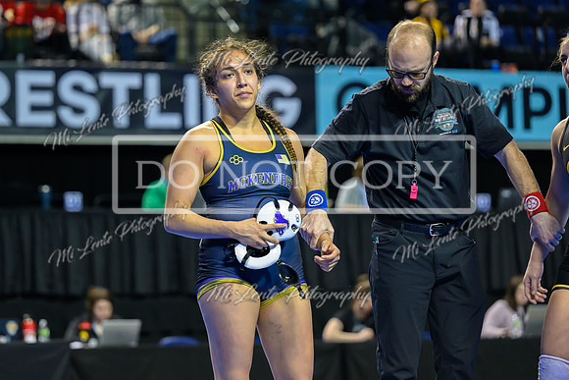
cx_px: 218
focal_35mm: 157
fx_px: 2488
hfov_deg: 13.0
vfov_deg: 8.7
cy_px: 149
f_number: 2.8
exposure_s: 1/800
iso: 2500
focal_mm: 125
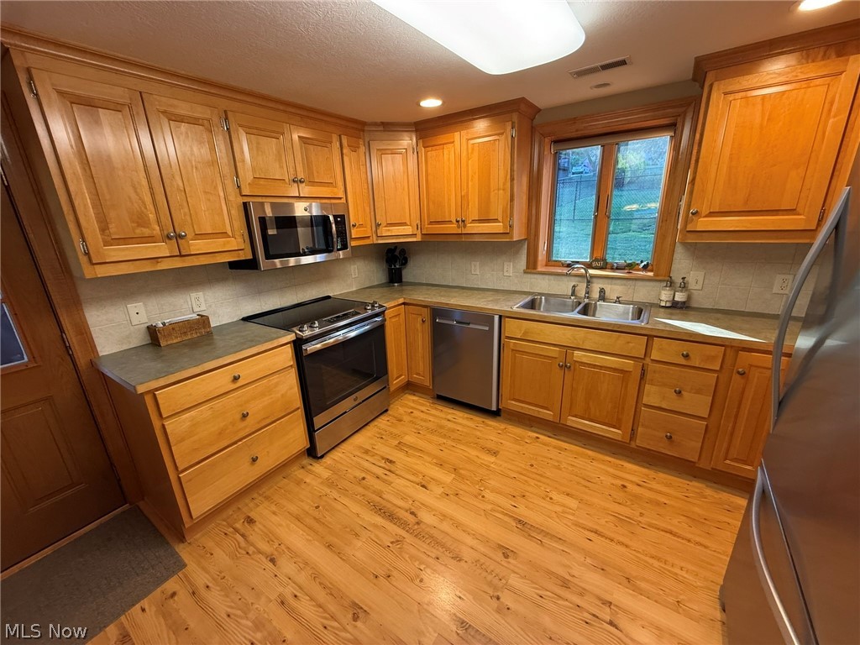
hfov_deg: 102.1
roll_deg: +2.1
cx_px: 430
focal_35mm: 14
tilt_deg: -16.8
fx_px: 348
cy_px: 322
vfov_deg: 85.7
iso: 200
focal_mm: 2.22
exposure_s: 1/60
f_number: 2.2
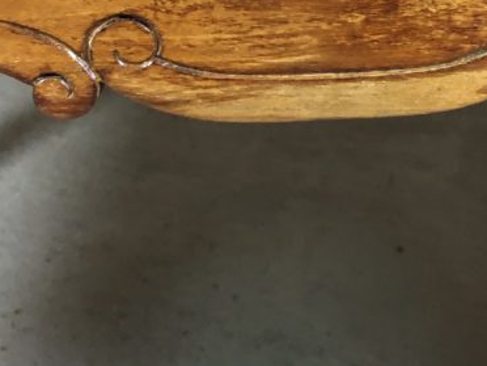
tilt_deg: -16.4
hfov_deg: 25.0
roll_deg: +2.0
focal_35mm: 77
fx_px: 1083
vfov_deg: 18.1
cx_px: 380
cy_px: -80
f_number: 1.8
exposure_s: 1/6
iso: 100
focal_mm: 4
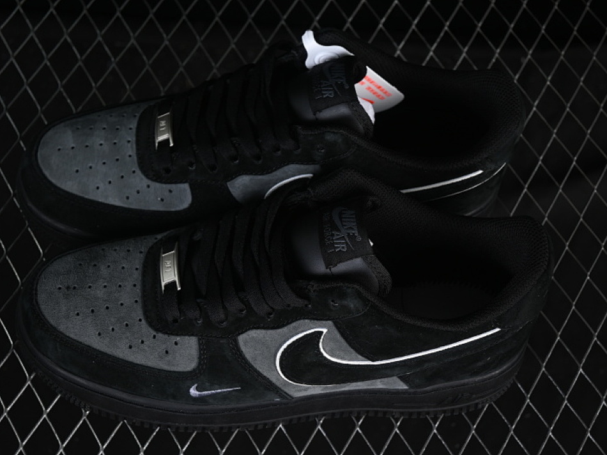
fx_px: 1438
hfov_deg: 23.8
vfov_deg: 18.0
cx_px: 279
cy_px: 229
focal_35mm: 82
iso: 160
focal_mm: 50
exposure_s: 1/50
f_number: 6.3
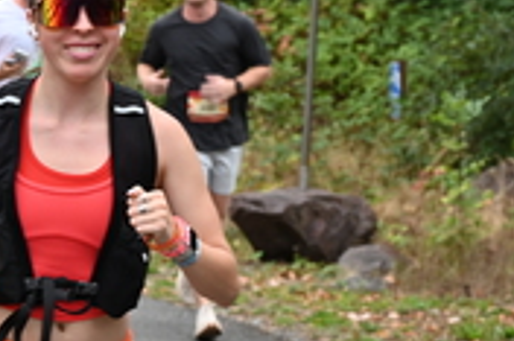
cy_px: 188
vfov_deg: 6.3
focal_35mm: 219
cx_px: 158
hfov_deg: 9.4
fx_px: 3124
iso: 560
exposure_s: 1/125
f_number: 6
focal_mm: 70
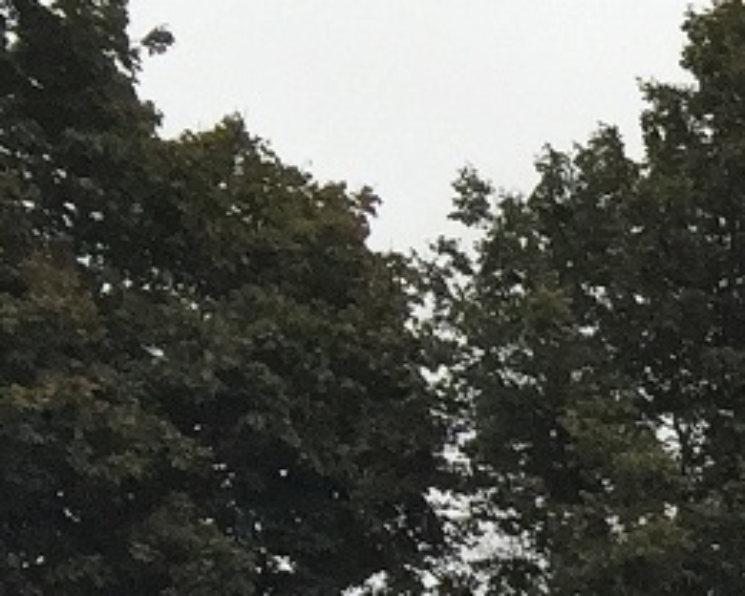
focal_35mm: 178
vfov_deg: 8.0
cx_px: 2258
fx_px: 3925
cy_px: 1456
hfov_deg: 8.8
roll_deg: -1.8
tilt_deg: +3.2
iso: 50
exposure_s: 1/120
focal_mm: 4.15
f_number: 2.2
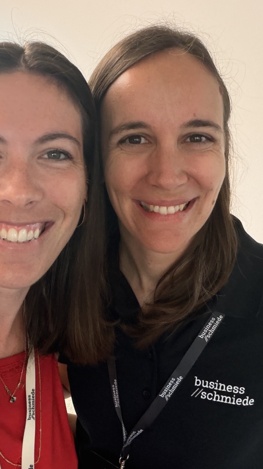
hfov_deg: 29.5
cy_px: 278
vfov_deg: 50.2
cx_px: 88
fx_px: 496
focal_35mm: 40
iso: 200
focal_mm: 2.71
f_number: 1.9
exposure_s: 1/60
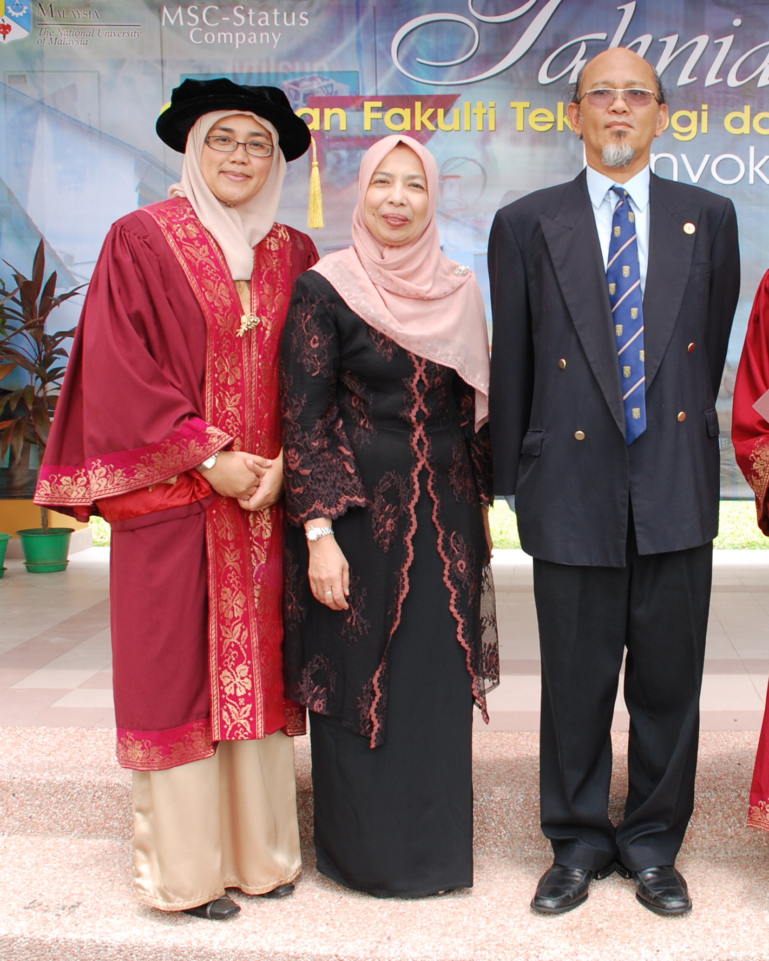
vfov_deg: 40.3
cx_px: 590
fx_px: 1309
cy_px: 449
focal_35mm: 46
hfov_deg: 32.1
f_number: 5
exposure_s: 1/100
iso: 200
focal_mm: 20
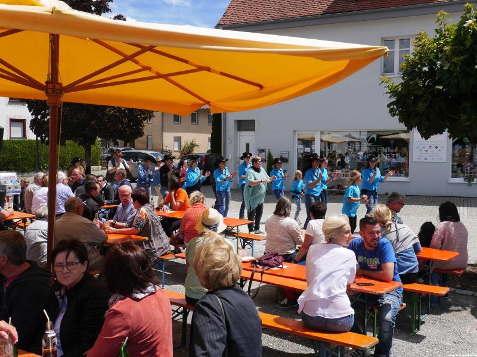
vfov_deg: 39.7
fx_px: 496
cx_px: 238
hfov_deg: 51.4
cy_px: 178
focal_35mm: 36
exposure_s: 1/400
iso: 200
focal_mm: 18
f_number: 8
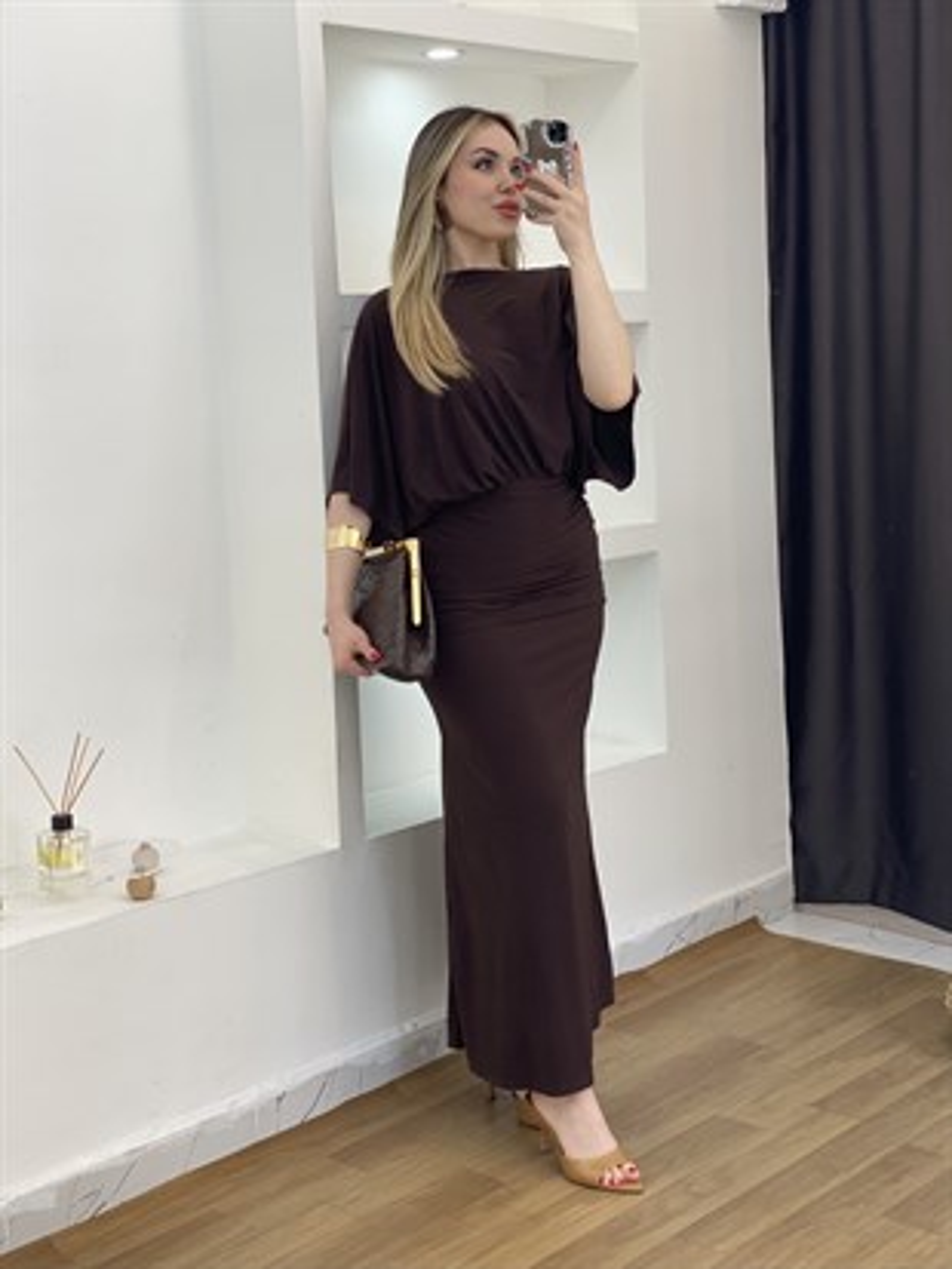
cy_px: 634
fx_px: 1906
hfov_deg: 28.0
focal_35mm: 52
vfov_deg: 36.8
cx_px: 476
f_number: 2
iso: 50
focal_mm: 6
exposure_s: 1/100
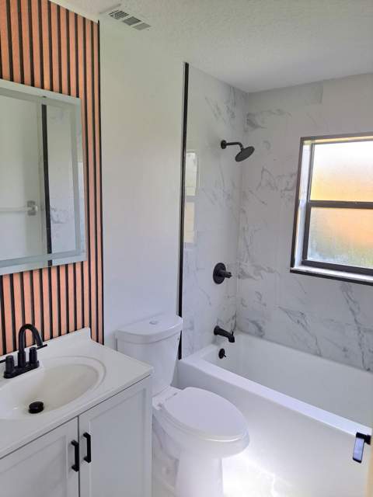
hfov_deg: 56.8
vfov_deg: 71.6
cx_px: 186
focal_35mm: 24
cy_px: 248
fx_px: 345
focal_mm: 5.23
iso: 50
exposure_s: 1/120
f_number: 1.8
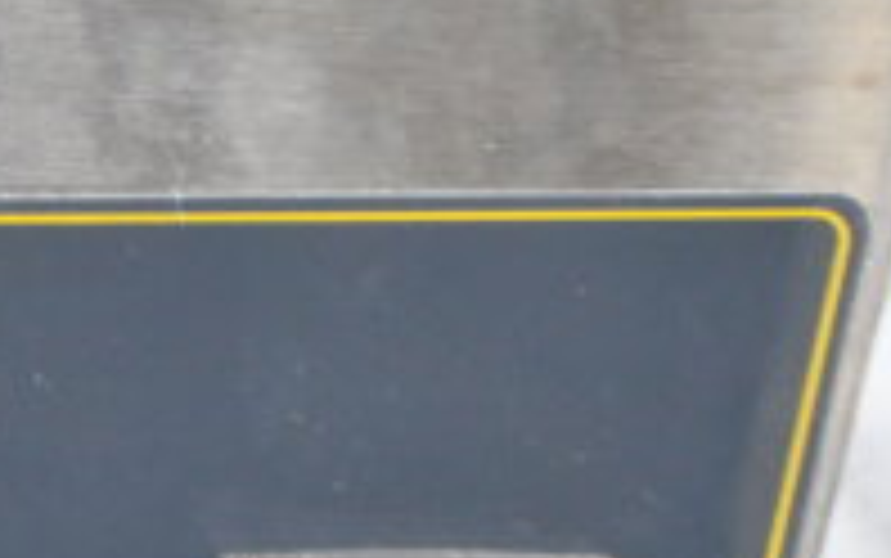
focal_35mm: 179
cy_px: 749
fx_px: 4349
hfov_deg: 11.2
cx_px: -454
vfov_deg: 7.3
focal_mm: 38
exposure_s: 1/60
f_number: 4.8
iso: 5000
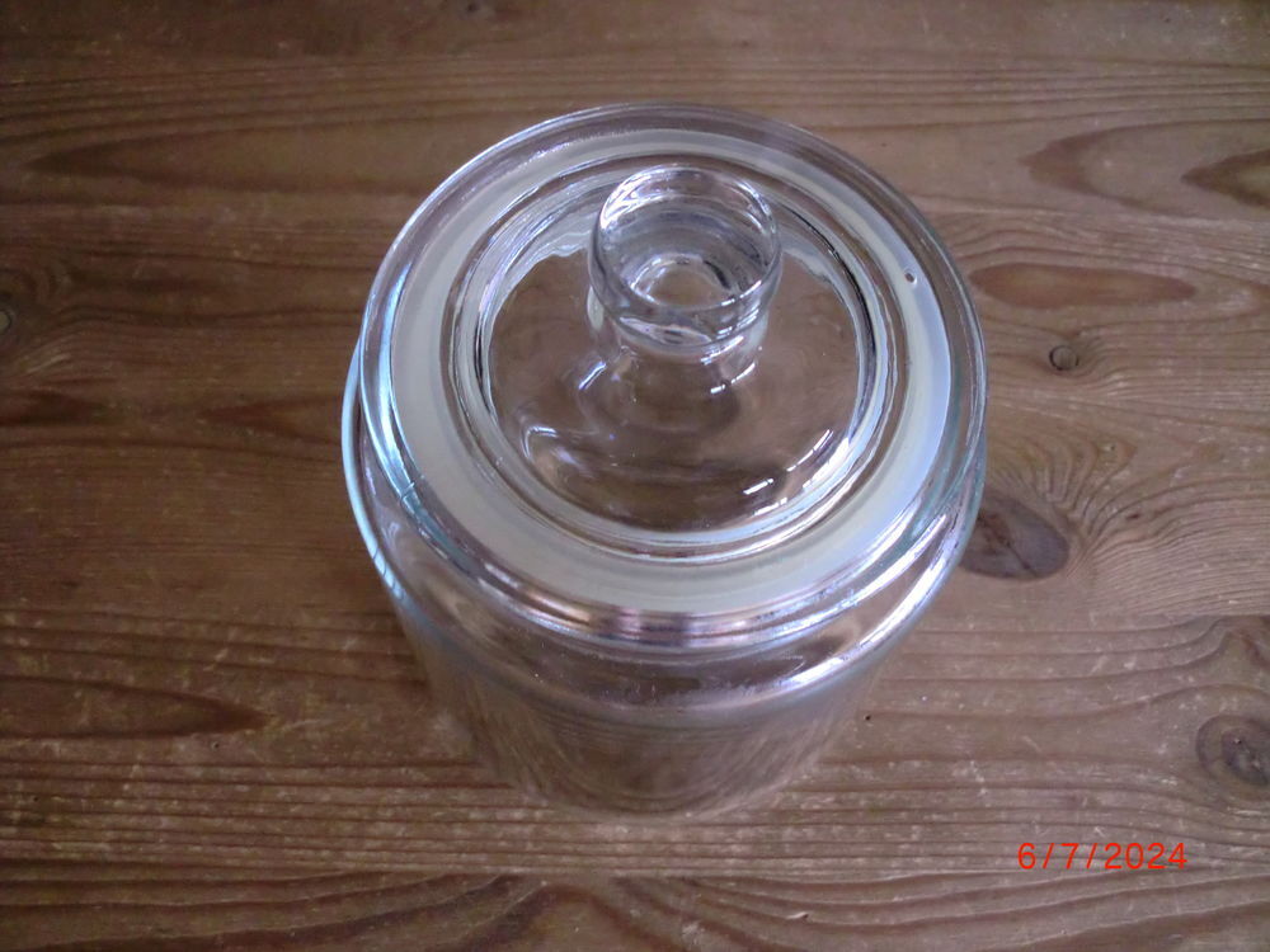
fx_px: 1284
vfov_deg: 40.7
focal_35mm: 35
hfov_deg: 52.6
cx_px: 635
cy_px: 476
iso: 640
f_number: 3.1
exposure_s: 1/60
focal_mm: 6.3
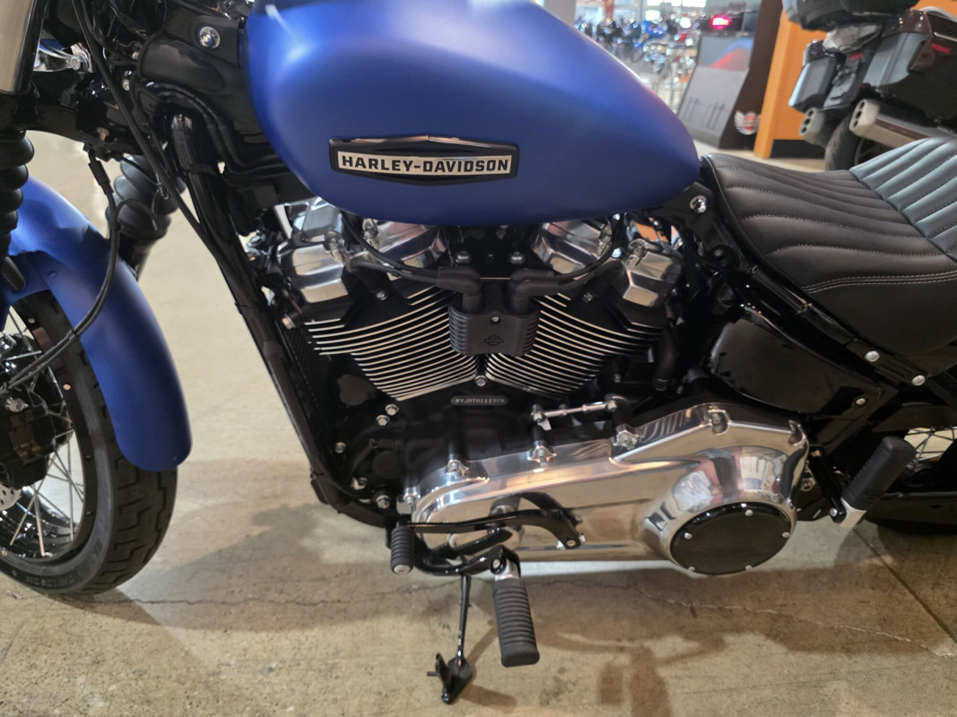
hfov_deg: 73.9
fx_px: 636
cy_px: 358
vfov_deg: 58.9
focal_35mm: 23
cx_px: 478
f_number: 1.7
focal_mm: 6.3
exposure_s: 1/120
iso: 1250
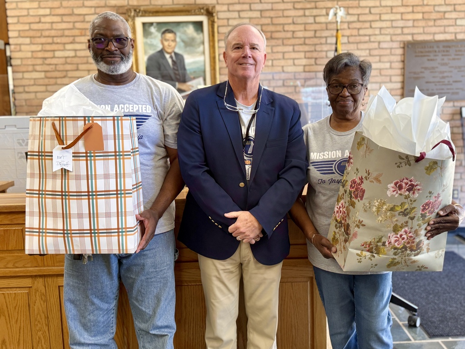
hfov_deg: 71.6
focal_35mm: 24
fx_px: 322
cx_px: 232
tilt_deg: -7.2
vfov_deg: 56.8
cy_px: 174
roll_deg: +1.4
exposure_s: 1/60
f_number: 1.78
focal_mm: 6.76
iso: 125
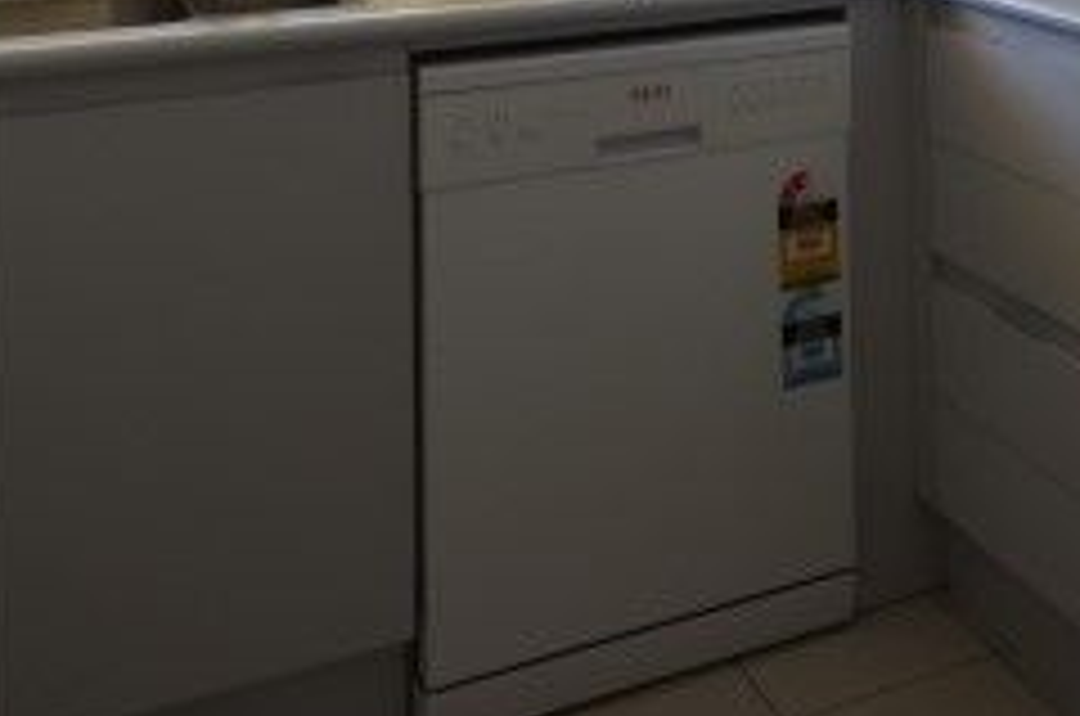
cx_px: 806
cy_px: -342
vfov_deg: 22.4
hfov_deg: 38.7
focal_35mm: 50
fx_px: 1497
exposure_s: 1/125
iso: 200
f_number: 5.6
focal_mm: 10
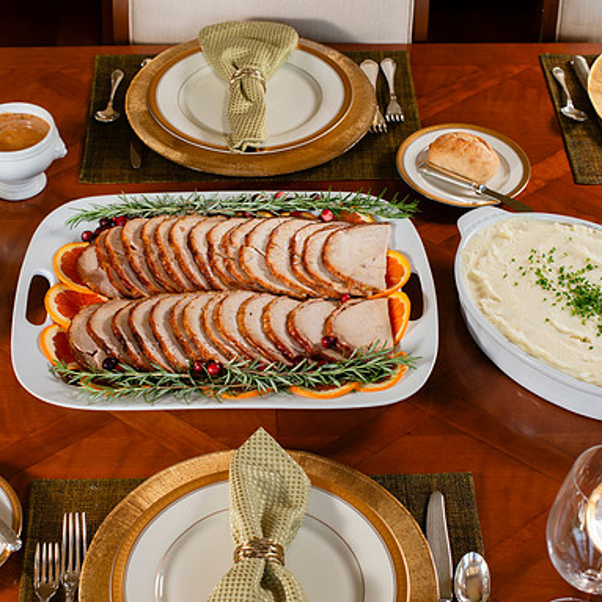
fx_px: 1338
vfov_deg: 25.4
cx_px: 261
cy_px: 299
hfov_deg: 25.3
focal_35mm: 68
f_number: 7.1
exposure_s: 1/100
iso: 250
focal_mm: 50
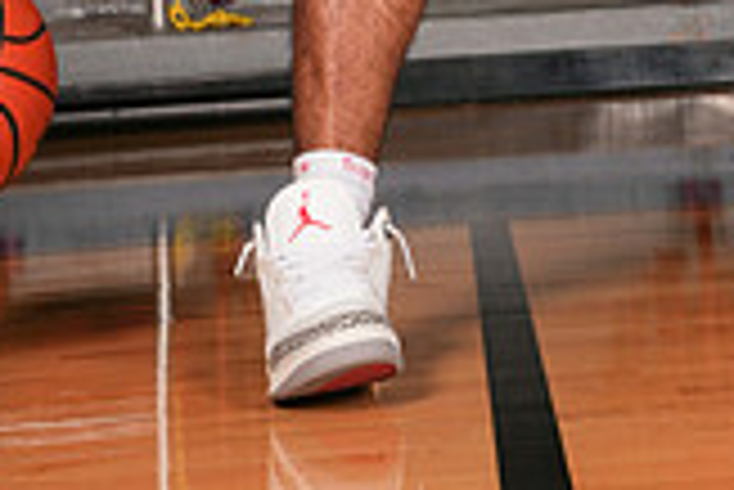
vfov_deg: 9.1
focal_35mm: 141
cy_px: -503
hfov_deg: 14.5
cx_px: 576
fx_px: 2877
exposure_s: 1/200
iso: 400
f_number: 8
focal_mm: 51
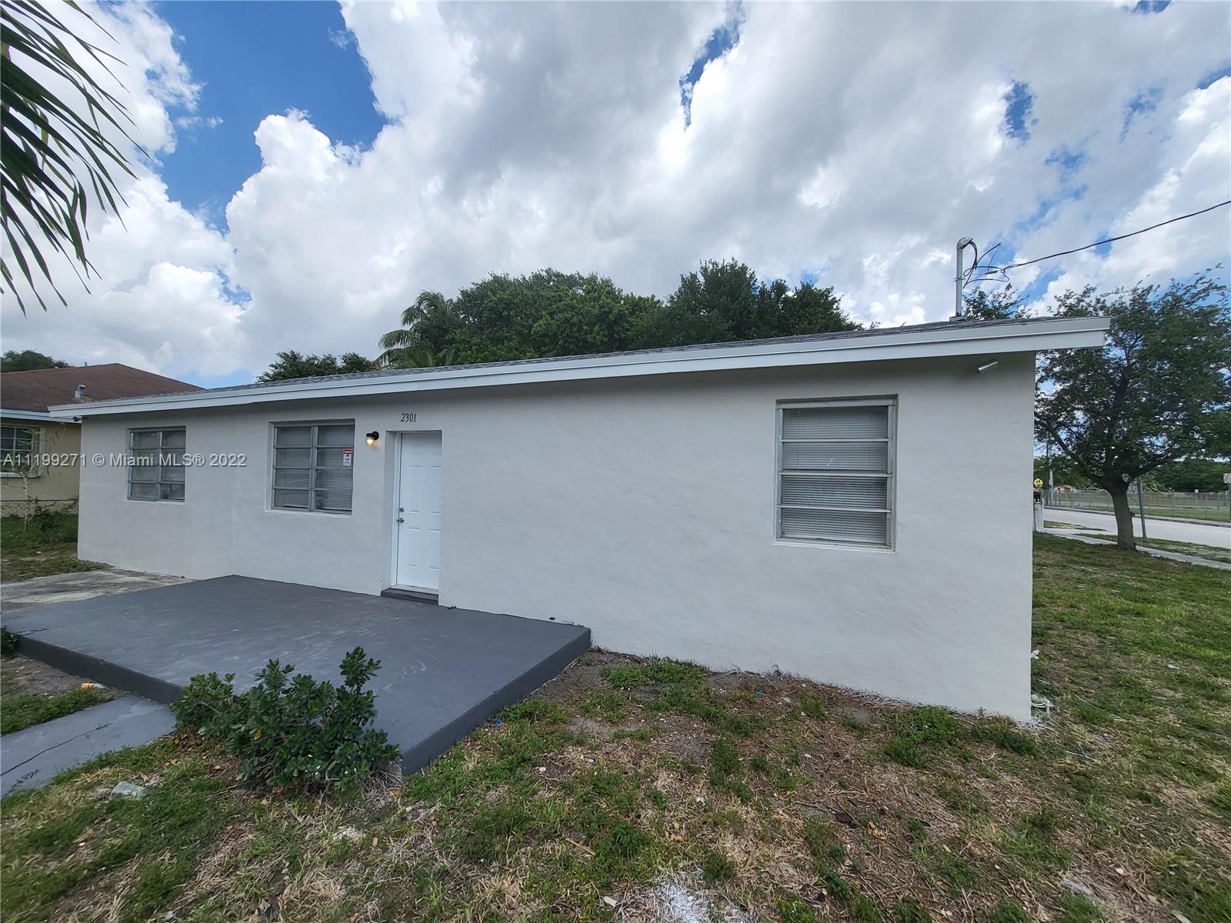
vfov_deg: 89.9
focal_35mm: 13
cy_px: 462
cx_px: 616
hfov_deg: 106.2
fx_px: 462
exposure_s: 1/1232
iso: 32
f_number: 2.2
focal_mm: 1.74
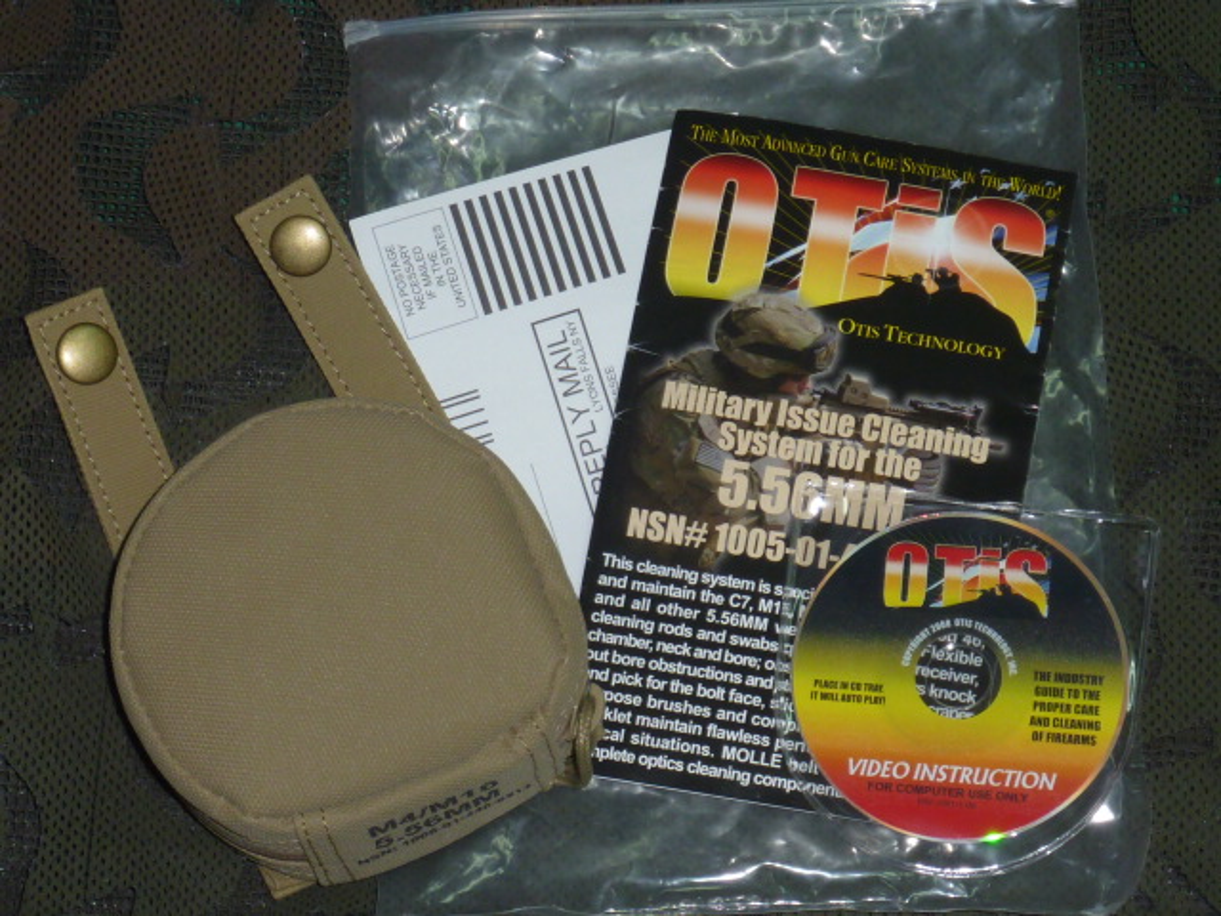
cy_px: 458
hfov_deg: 17.4
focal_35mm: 113
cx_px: 610
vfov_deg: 13.1
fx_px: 3986
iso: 100
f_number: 4
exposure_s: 1/30
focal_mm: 10.3
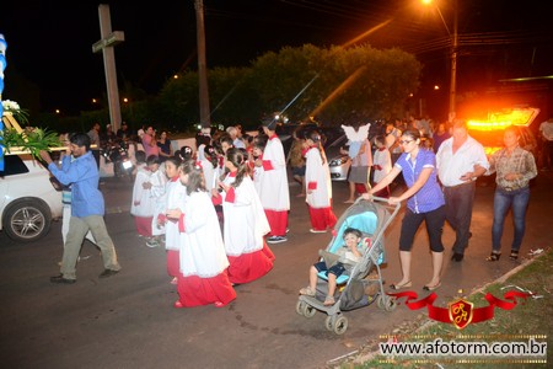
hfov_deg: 61.9
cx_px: 276
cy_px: 184
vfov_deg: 43.6
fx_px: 461
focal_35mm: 30
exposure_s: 1/60
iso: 3200
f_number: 3.5
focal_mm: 20
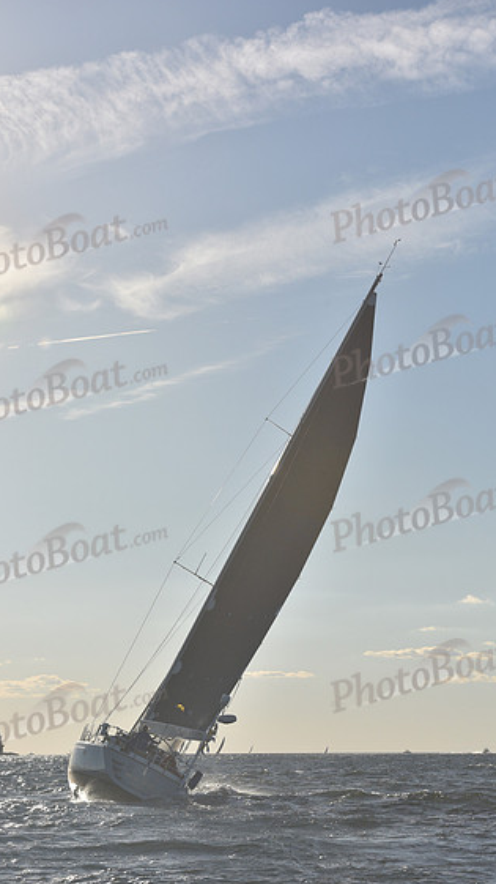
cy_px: 452
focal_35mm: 103
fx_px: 2412
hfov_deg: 11.7
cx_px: 250
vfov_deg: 20.8
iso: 400
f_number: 11
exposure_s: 1/800
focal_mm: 95
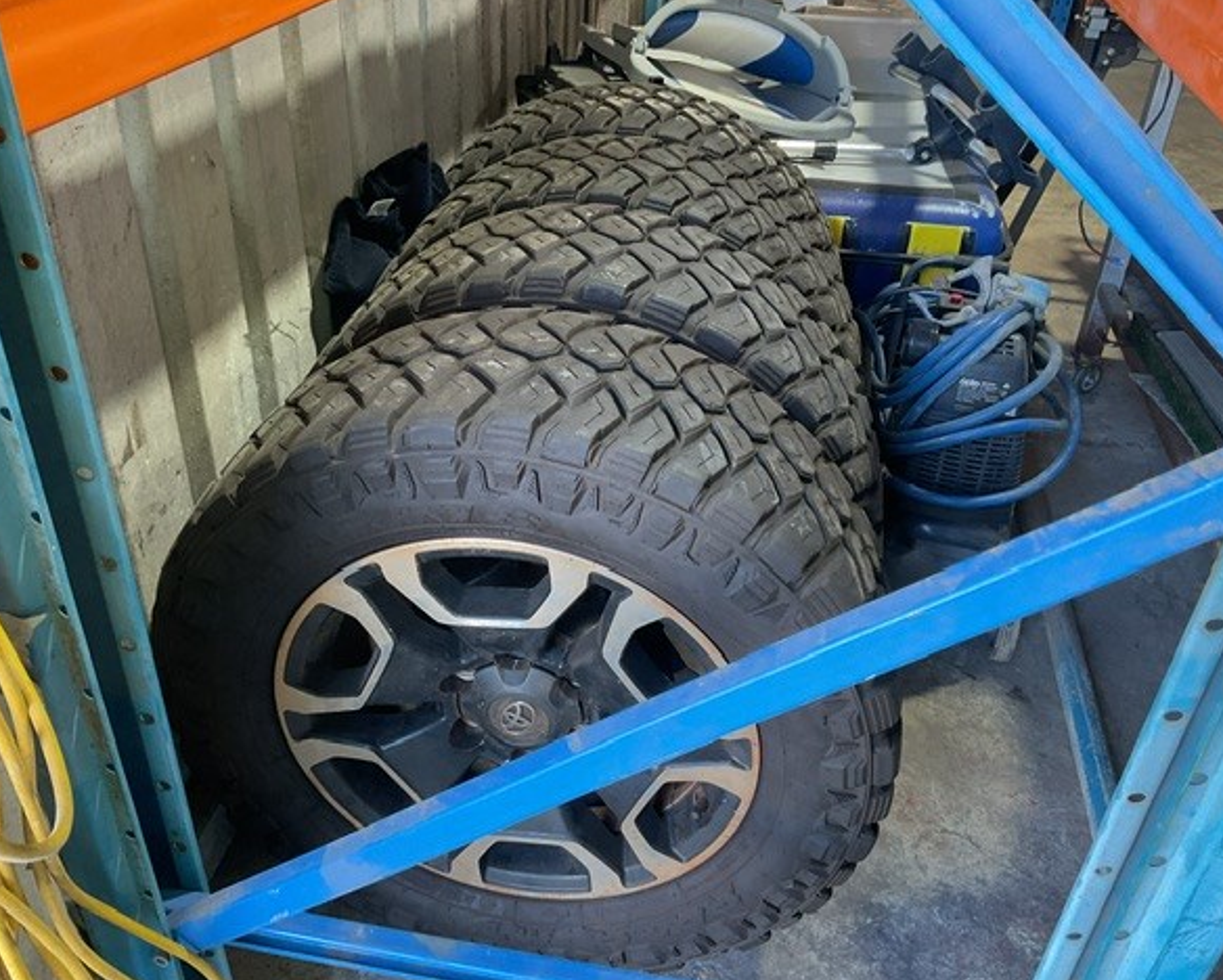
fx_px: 1123
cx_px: 605
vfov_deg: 47.2
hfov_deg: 57.1
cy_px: 486
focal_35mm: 31
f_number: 1.8
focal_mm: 3
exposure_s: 1/50
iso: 125
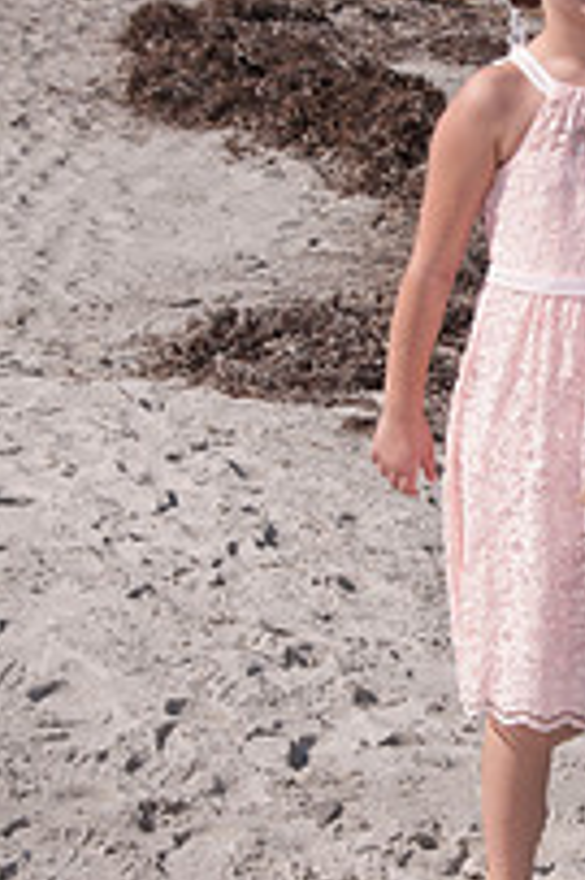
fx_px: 3565
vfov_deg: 14.1
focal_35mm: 146
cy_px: 334
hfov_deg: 9.3
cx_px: 609
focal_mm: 44
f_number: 11
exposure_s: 1/250
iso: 100
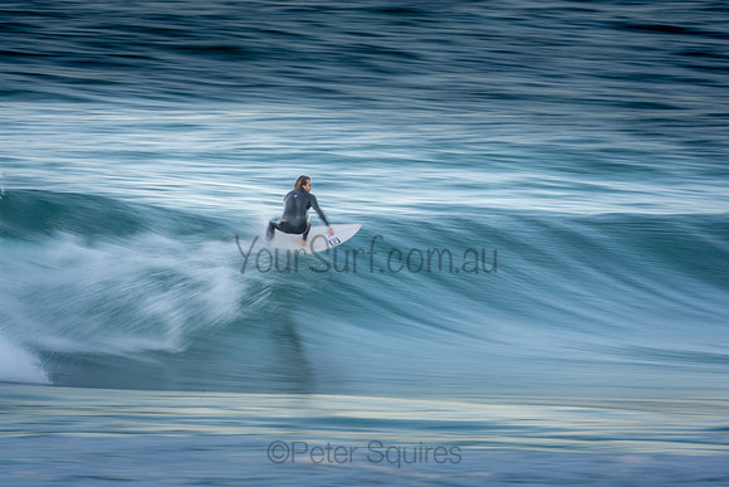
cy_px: 244
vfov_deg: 1.8
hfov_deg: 2.7
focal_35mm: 750
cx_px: 364
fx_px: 15190
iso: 100
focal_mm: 500
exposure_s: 1/20
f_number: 16
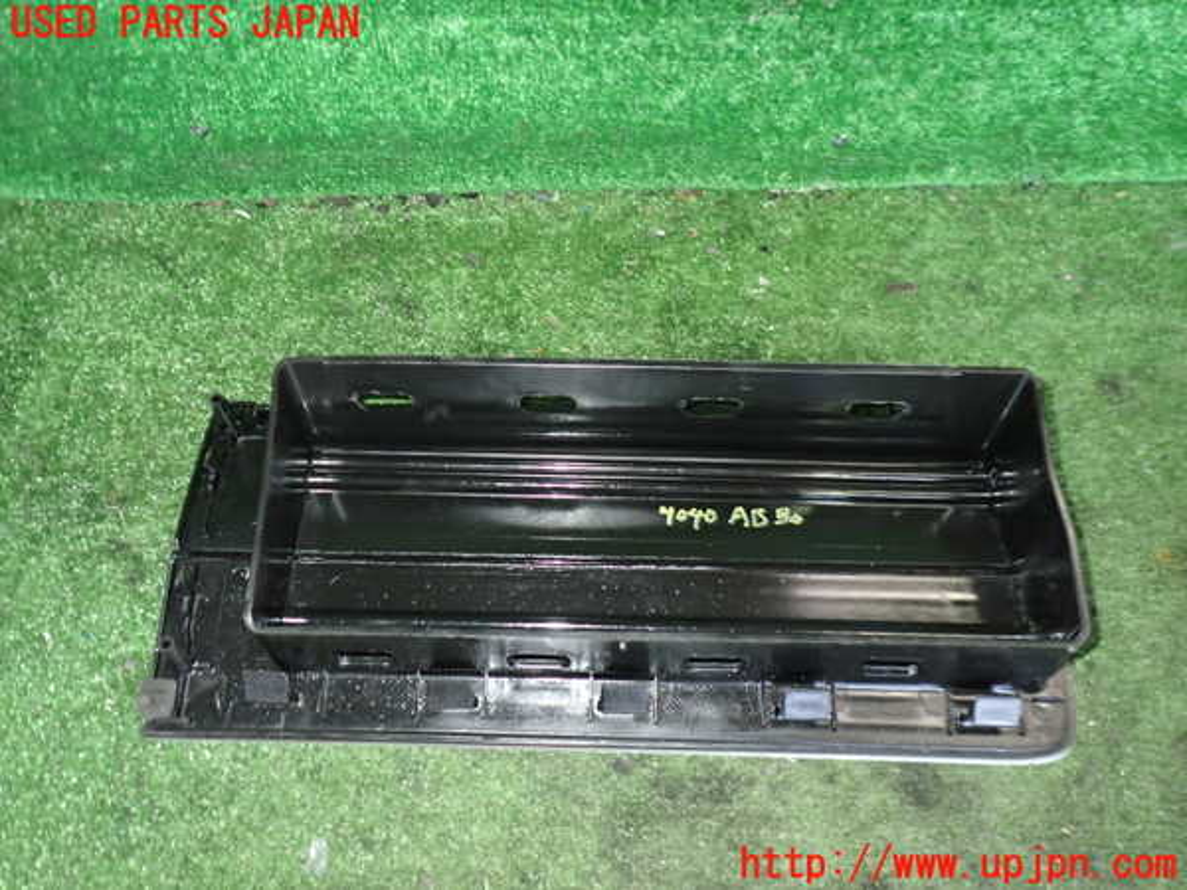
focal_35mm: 30
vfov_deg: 46.8
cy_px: 445
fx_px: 1029
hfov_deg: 60.0
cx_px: 594
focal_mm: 5.4
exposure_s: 1/30
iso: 500
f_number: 6.3
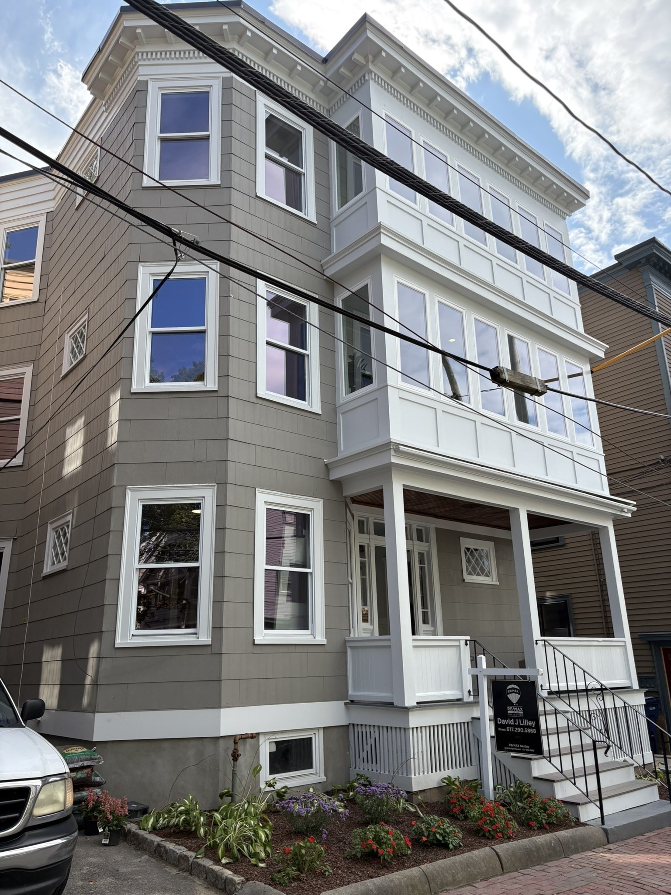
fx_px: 672
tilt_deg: +18.1
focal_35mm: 26
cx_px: 336
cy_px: 448
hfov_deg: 53.1
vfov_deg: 67.3
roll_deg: +1.0
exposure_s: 1/1953
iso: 64
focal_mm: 5.96
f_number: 1.6
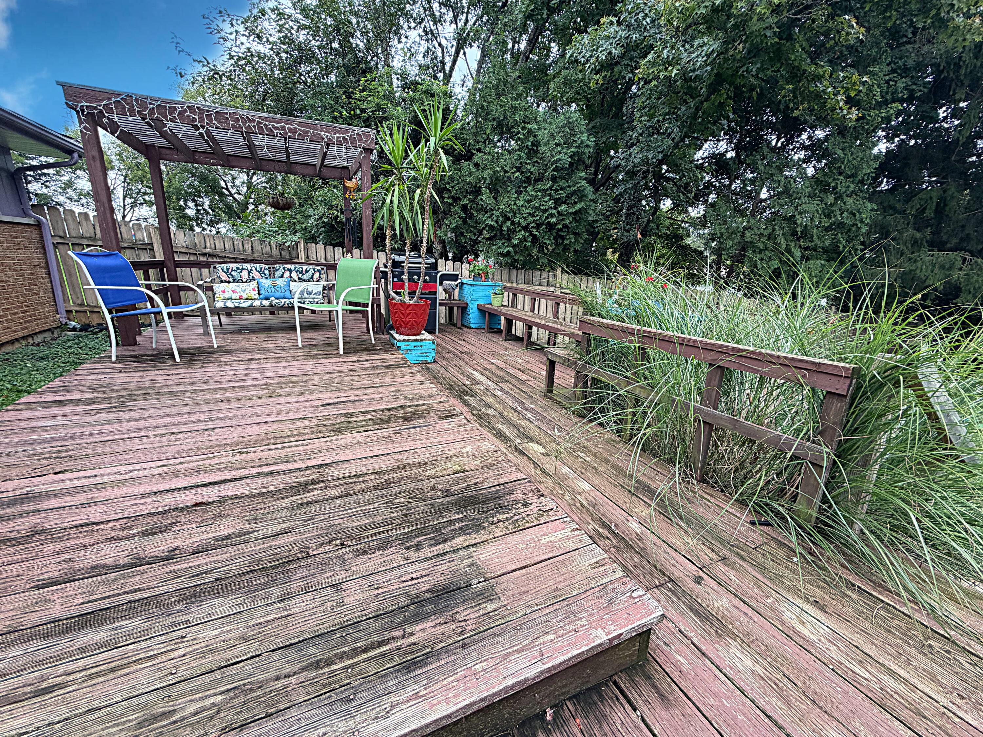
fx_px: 398
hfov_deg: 102.1
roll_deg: -1.1
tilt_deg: -15.5
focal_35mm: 14
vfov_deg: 85.7
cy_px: 368
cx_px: 492
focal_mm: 2.22
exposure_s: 1/121
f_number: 2.2
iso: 100
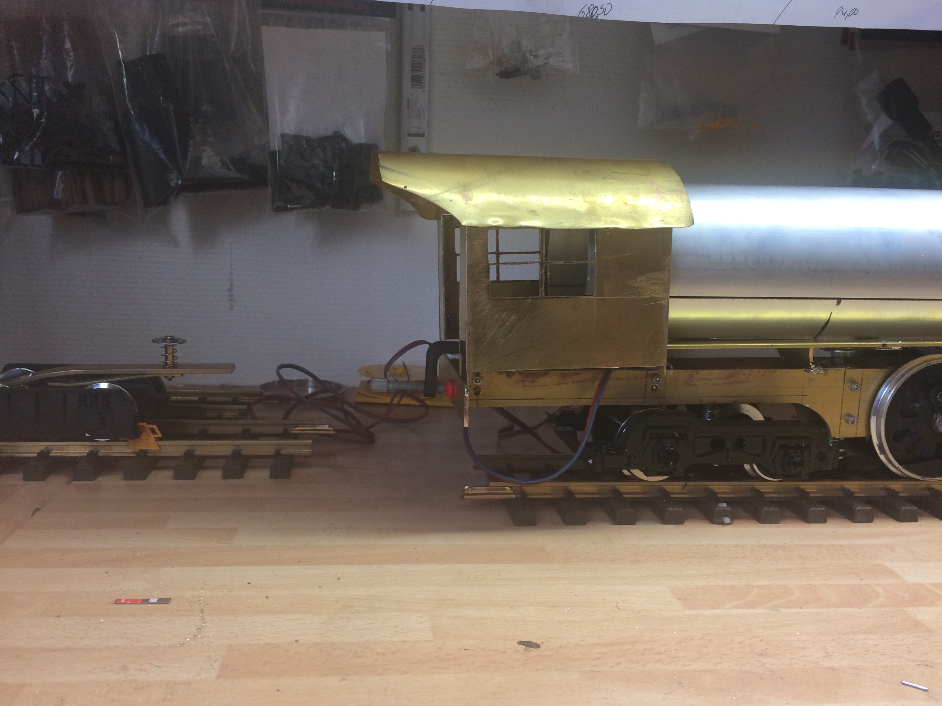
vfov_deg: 48.2
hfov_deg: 61.7
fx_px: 789
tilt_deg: -10.3
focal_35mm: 29
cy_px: 353
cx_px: 471
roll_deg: -1.8
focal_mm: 4.15
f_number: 2.2
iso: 64
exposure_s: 1/100
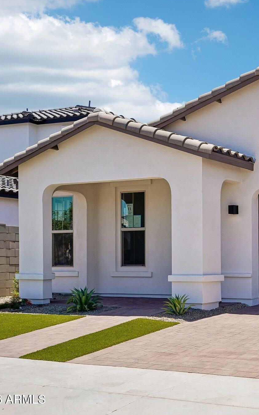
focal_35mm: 54
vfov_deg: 37.7
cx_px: 291
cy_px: 207
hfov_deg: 22.6
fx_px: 607
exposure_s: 1/1250
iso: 400
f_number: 8
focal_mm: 34.5
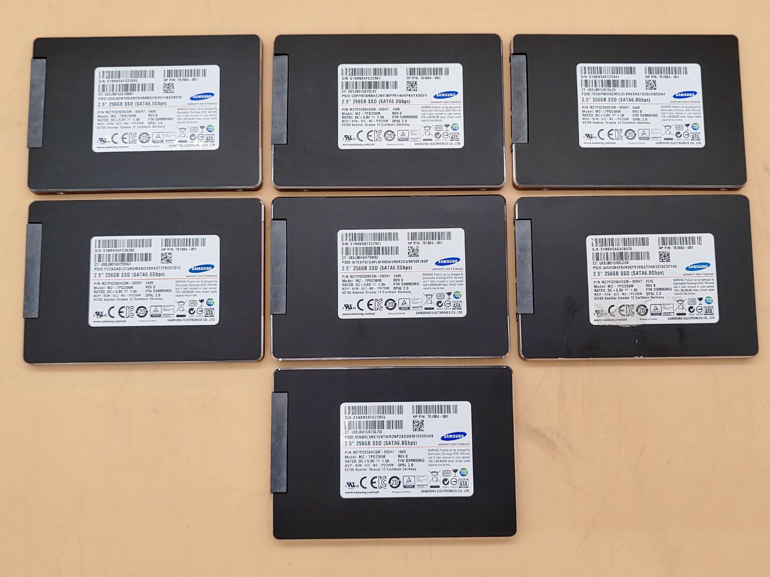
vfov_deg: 36.8
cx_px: 385
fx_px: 868
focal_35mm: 39
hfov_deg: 47.9
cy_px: 288
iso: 50
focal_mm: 4.36
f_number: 1.8
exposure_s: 1/150
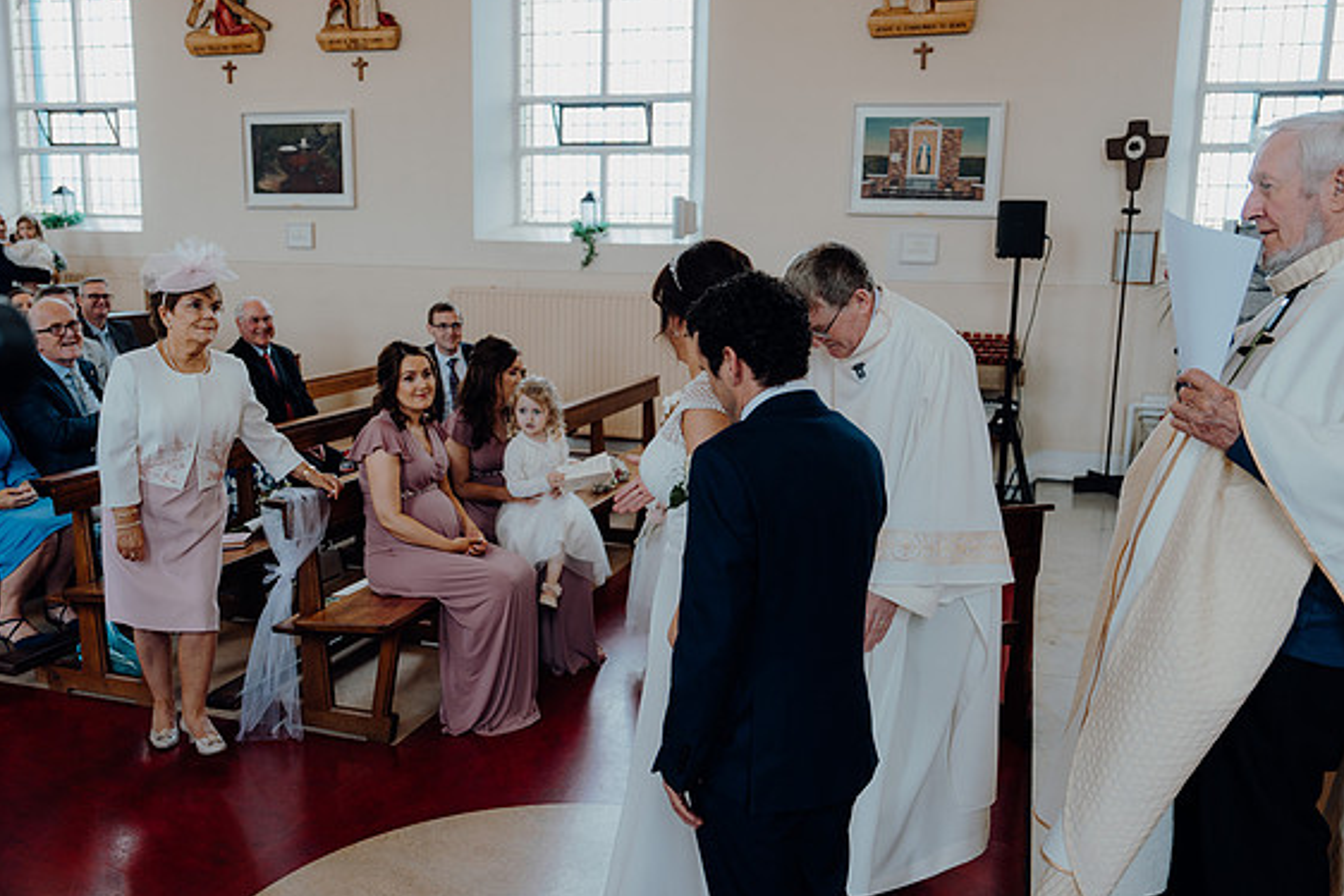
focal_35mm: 32
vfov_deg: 41.1
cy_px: 446
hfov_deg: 58.7
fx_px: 1195
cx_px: 665
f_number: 2.8
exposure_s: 1/200
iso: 320
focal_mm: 31
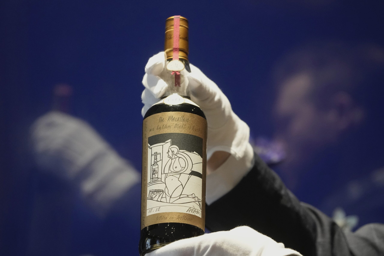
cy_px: 128
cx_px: 192
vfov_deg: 6.9
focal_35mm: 200
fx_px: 2133
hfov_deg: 10.3
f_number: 2.8
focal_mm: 200
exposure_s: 1/80
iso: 3200
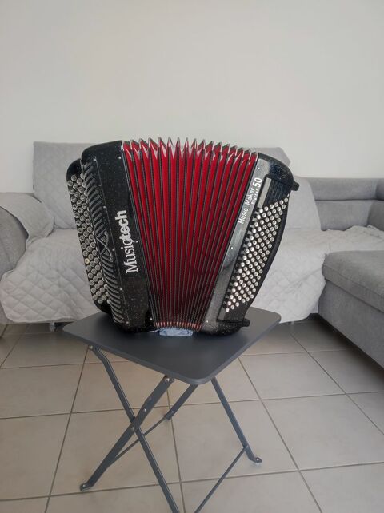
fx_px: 371
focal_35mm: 25
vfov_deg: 69.5
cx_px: 192
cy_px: 256
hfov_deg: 54.8
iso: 894
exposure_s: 1/33
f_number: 1.79
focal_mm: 4.7
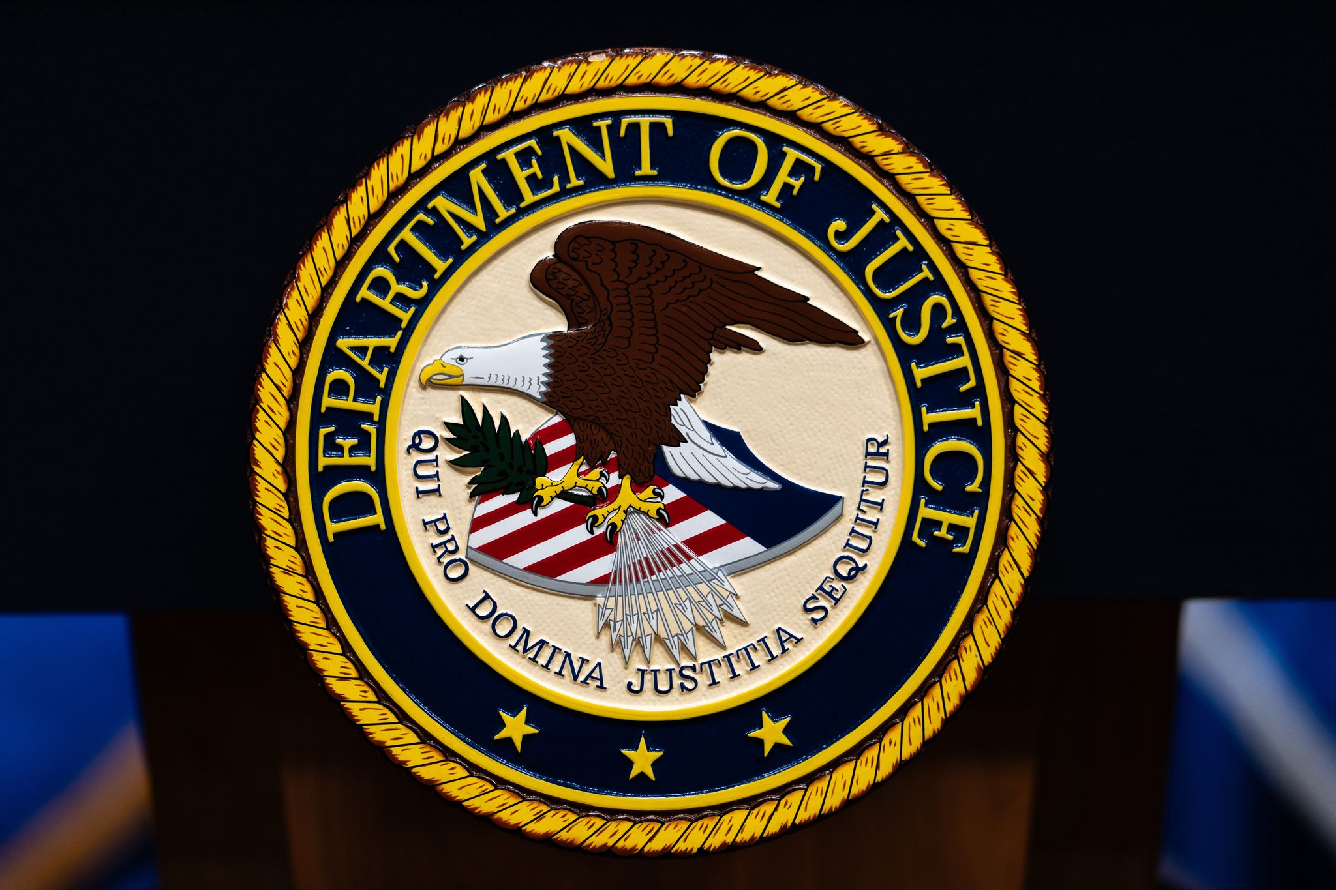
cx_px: 668
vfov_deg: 14.2
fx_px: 3562
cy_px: 445
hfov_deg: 21.2
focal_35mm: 96
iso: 640
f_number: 2
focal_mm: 96
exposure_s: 1/500
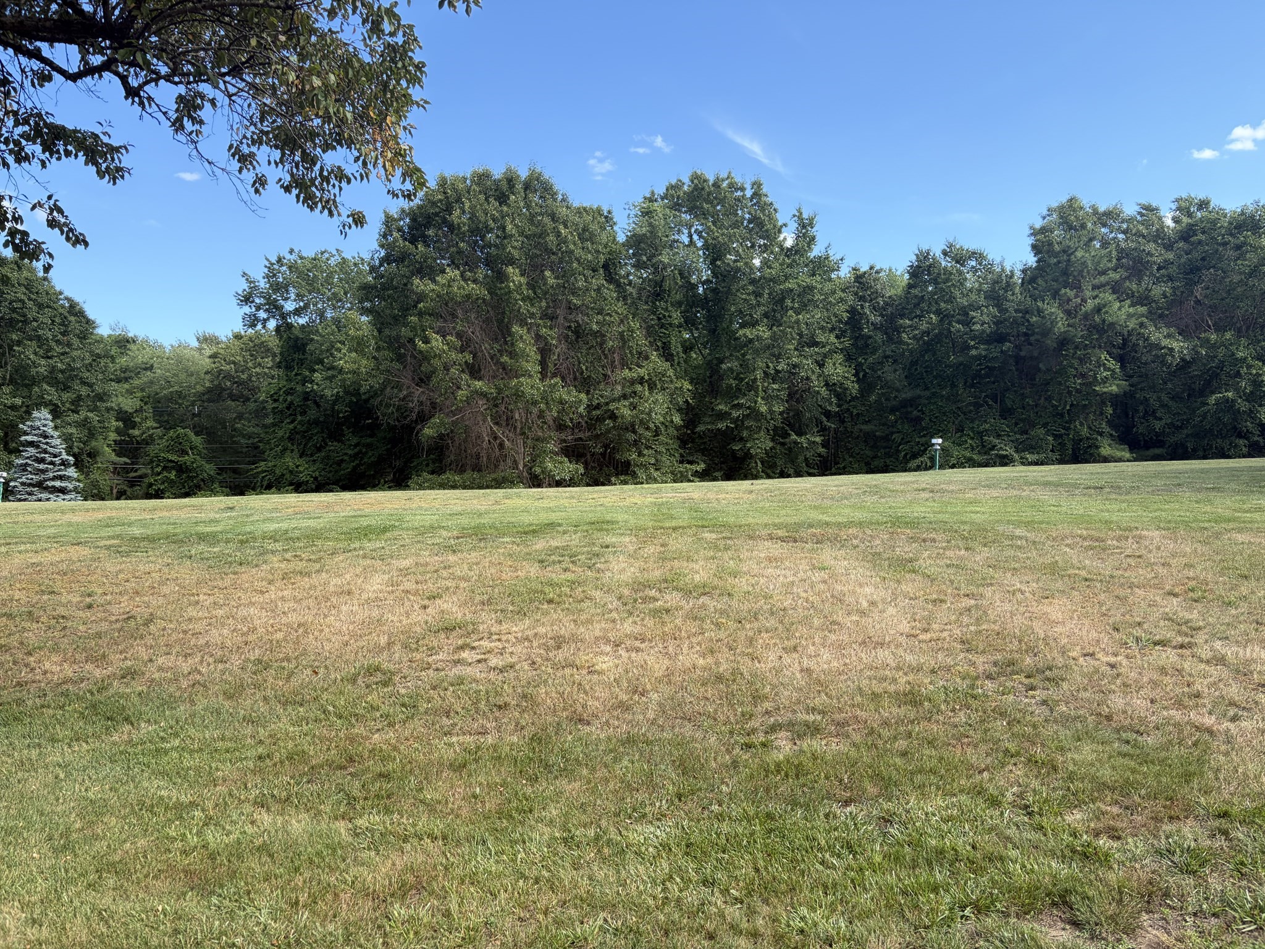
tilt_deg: -1.9
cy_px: 474
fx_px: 950
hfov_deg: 67.3
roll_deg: +1.4
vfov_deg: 53.1
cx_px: 632
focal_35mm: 26
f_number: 1.6
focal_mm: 5.96
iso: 50
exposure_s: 1/1016
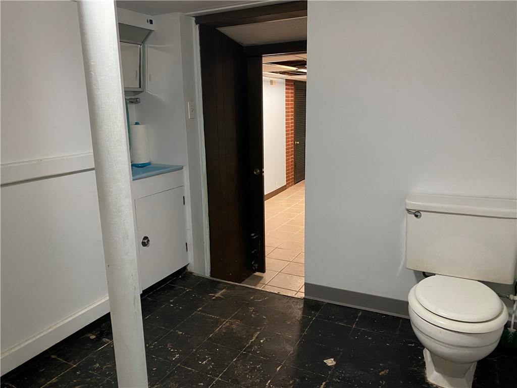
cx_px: 258
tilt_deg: -12.4
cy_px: 194
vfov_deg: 53.1
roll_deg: +1.1
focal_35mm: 26
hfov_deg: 67.3
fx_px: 388
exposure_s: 1/60
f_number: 1.8
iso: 500
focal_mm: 4.25
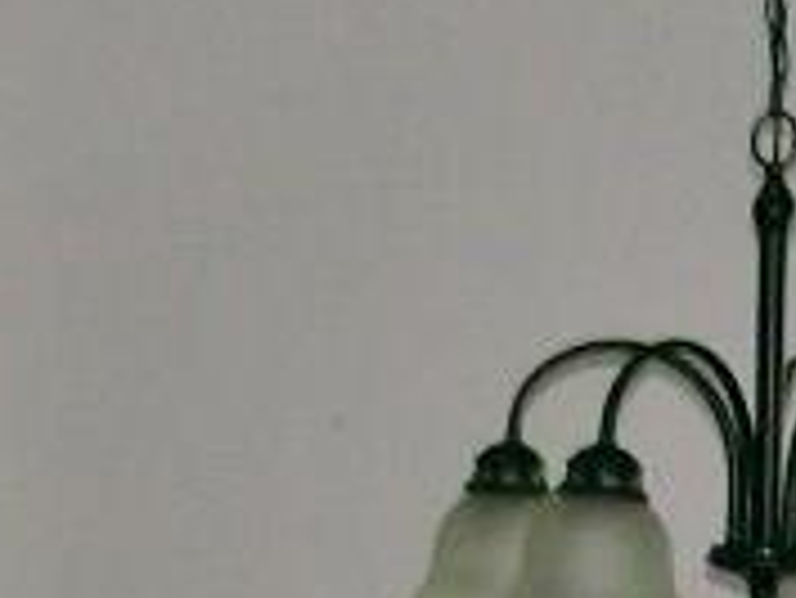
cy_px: 980
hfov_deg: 9.4
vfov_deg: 7.0
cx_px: 890
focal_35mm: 208
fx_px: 4786
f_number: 2.7
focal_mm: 6
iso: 80
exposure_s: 1/64
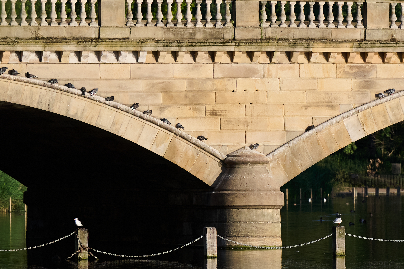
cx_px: 358
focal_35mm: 364
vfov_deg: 3.8
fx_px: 4085
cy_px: 173
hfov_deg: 5.7
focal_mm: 115
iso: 640
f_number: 2.8
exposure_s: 1/13000
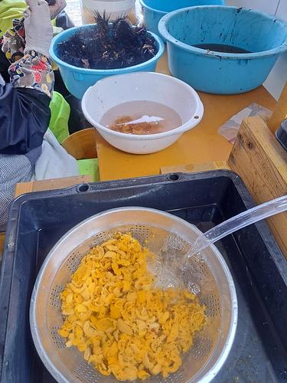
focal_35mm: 24
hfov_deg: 56.8
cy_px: 192
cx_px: 144
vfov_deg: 71.6
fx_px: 265
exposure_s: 1/100
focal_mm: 5.23
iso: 50
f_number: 1.8
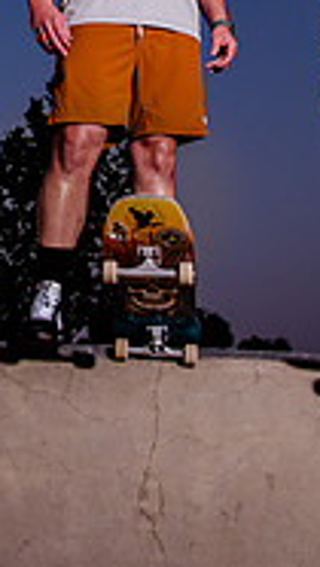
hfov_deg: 12.7
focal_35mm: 92
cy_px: -24
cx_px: -108
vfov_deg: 22.1
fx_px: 1384
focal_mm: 27
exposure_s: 1/400
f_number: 5.6
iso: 2000
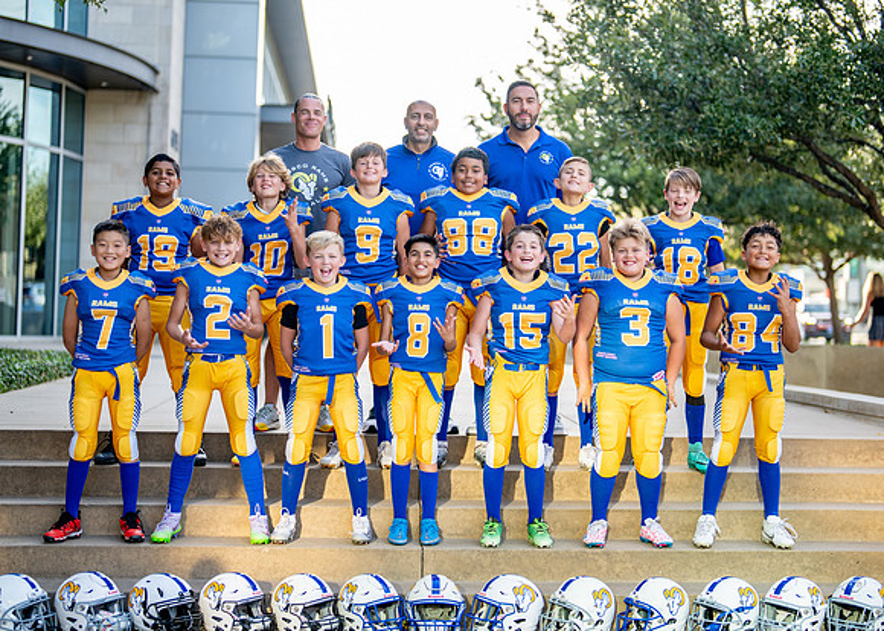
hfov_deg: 30.9
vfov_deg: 22.3
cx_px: 462
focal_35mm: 64
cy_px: 290
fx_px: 1599
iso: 200
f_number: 1.2
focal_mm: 50
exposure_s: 1/1600
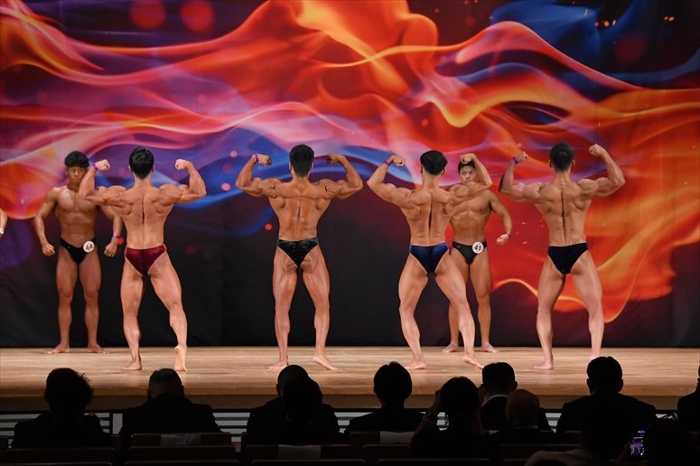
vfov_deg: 10.2
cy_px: 233
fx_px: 2624
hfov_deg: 15.2
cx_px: 350
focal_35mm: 135
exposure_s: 1/400
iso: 3200
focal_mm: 90
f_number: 5.6
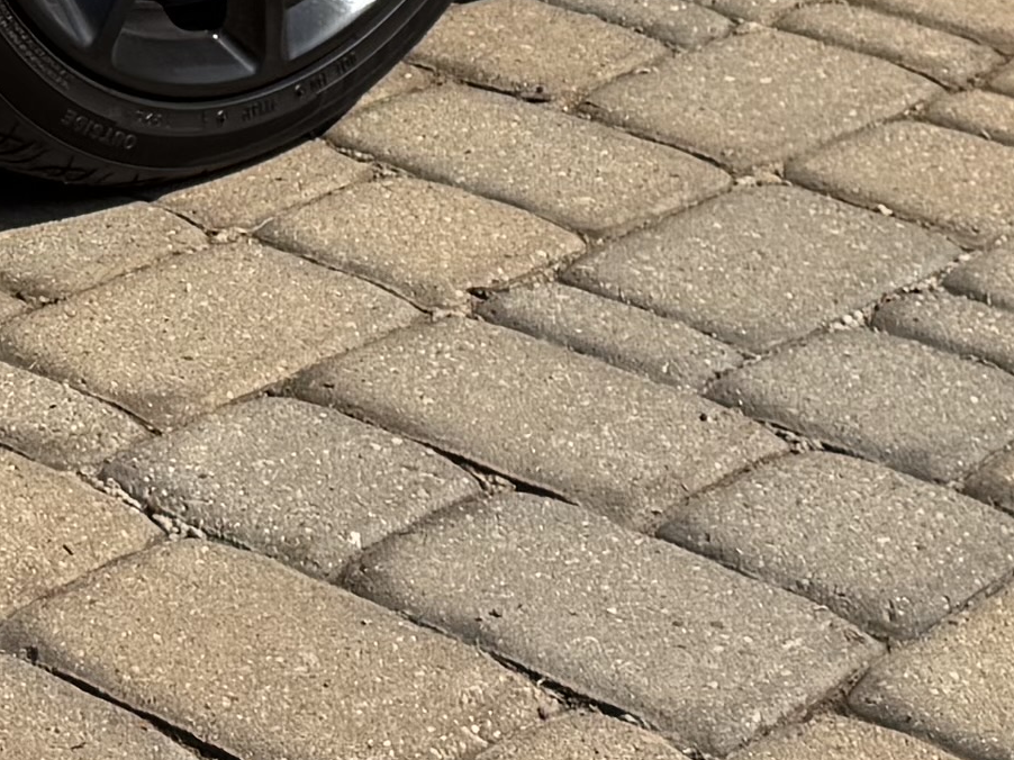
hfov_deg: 12.9
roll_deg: +0.0
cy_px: -756
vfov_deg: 9.2
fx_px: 4451
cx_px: 76
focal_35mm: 152
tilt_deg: -10.2
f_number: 1.78
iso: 80
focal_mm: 6.76
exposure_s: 1/7937
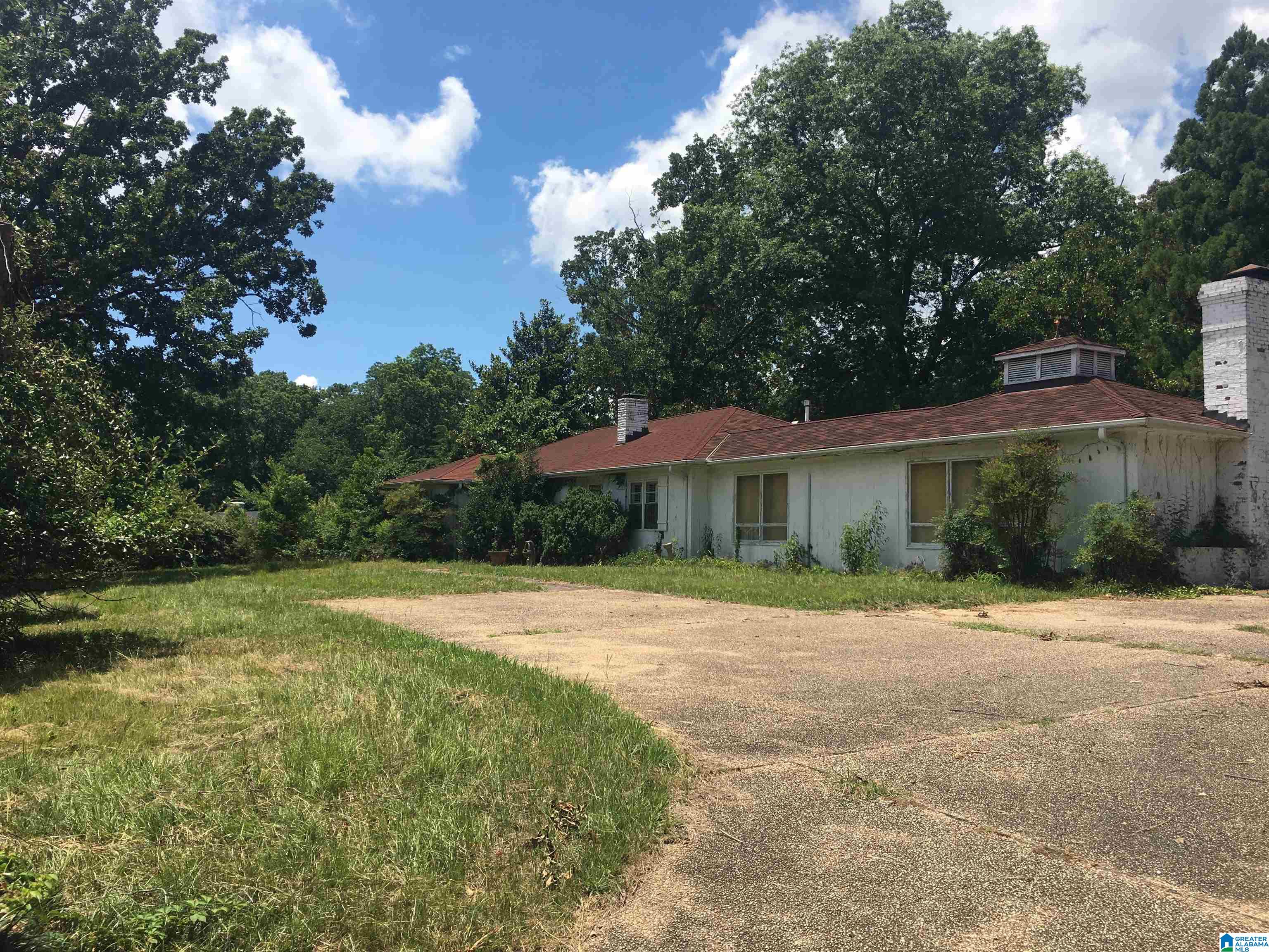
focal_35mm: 29
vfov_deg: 48.2
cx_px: 634
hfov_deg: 61.7
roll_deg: -0.6
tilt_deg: +5.8
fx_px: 1063
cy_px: 476
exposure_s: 1/1637
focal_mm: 4.15
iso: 25
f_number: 2.2
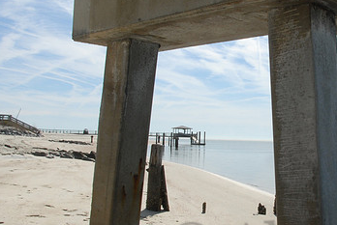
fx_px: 469
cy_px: 105
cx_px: 247
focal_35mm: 50
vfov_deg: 27.1
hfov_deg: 38.7
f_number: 22
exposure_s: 1/60
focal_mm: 20
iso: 250
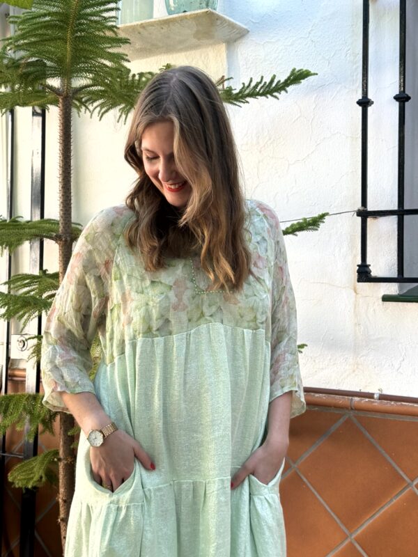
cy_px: 278
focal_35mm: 48
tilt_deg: -1.0
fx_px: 773
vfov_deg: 39.7
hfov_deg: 30.3
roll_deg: +0.7
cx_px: 209
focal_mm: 6.76
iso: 50
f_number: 1.78
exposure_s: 1/172
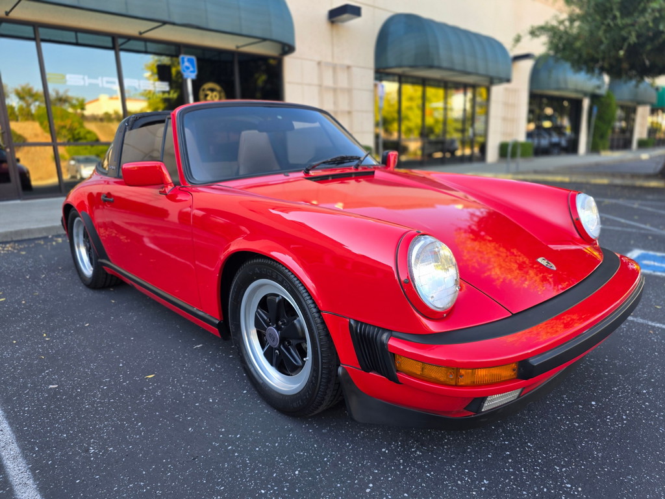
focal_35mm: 23
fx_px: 442
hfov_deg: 73.9
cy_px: 250
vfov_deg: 58.9
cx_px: 332
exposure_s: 1/180
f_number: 1.7
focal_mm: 6.3
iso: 40
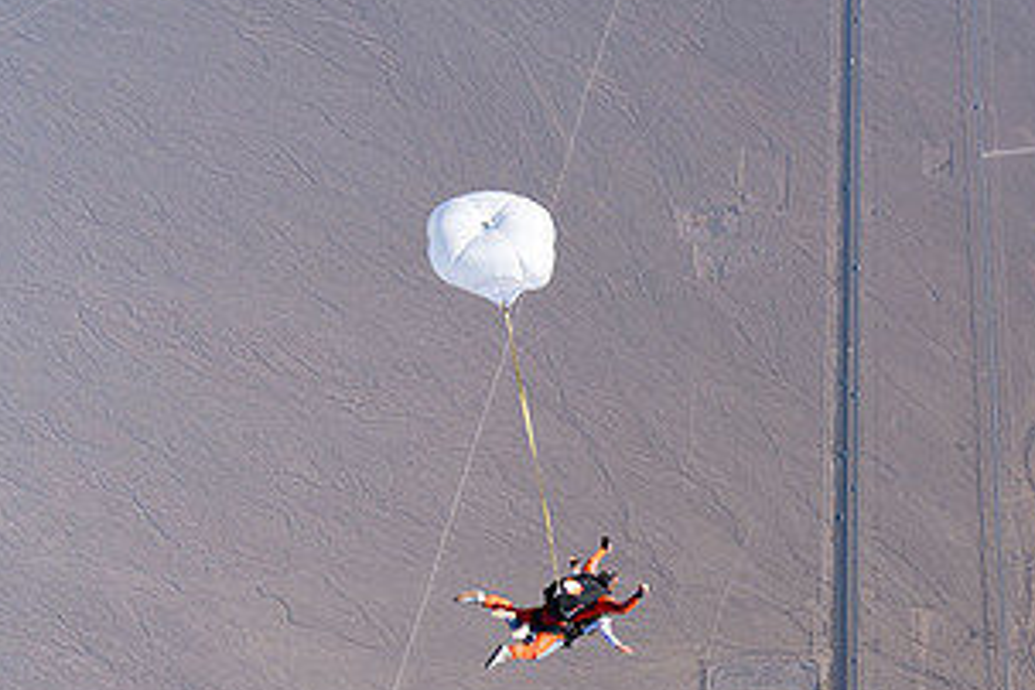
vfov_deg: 28.0
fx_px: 1322
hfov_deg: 38.9
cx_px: 984
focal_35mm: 46
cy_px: 634
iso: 800
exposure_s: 1/2000
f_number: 7.1
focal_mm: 24
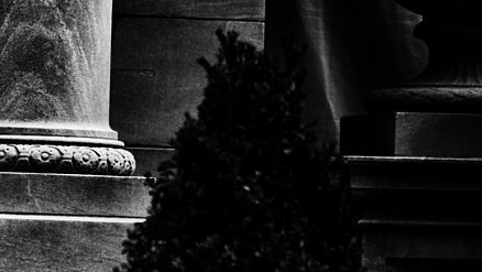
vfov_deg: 2.7
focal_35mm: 459
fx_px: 5870
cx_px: -293
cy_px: 278
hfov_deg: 4.7
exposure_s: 1/100
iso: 64
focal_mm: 120
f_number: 4
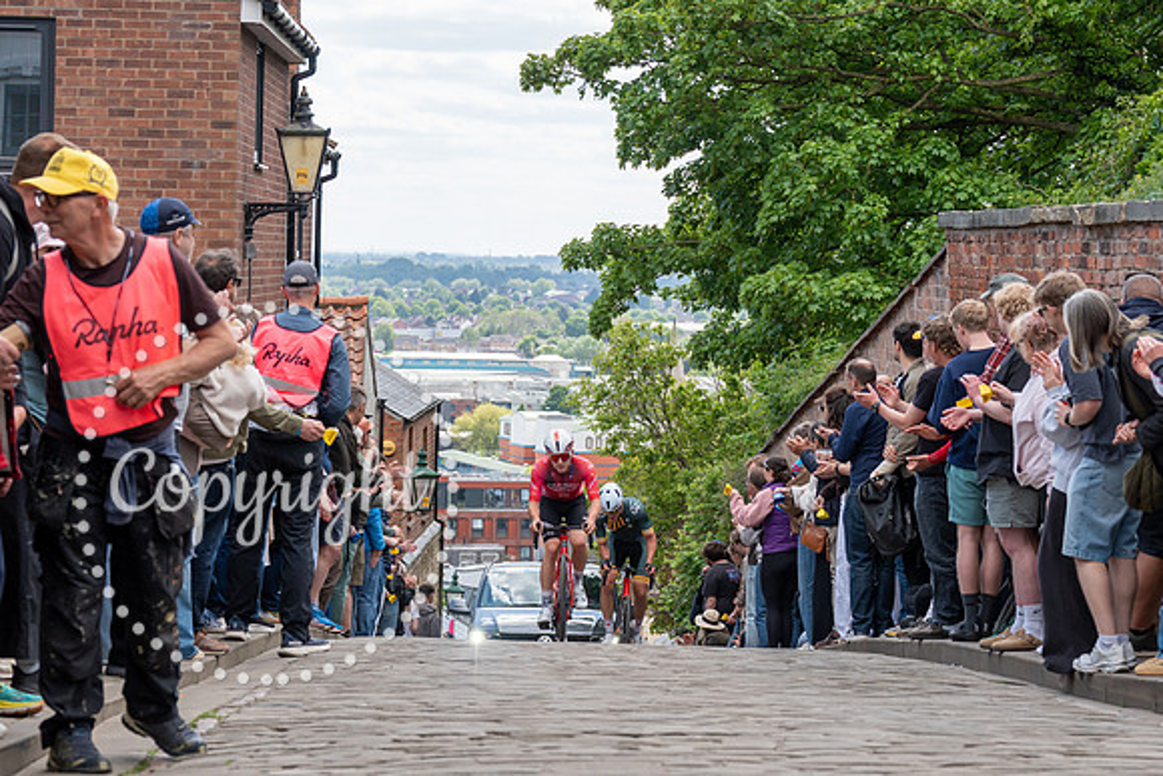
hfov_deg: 19.2
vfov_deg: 12.9
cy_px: 321
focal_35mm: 107
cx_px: 615
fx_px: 3444
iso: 400
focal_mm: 70
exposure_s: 1/1000
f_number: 5
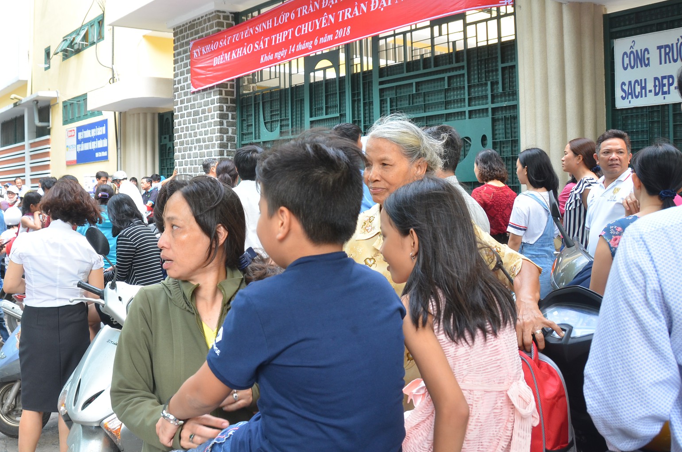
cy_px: 194
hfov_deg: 54.0
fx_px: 662
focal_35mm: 35
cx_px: 259
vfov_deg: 37.6
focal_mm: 18
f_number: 5
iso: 400
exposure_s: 1/125
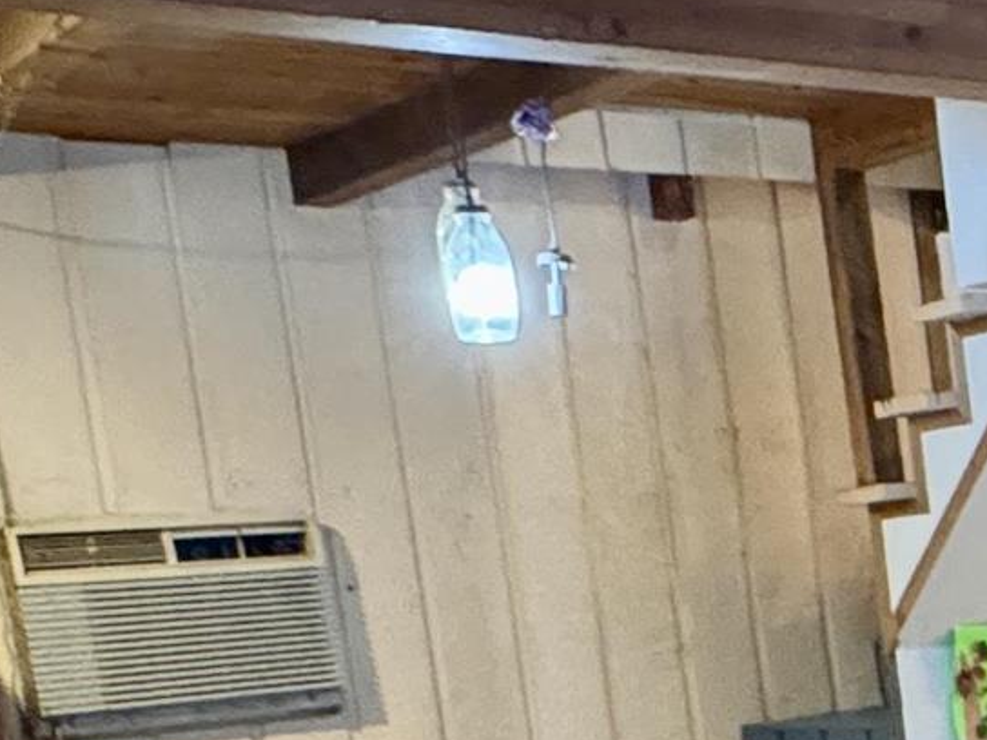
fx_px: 2253
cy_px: 793
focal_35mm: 79
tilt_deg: -7.8
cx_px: 1613
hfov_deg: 20.1
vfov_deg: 18.1
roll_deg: +5.4
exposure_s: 1/40
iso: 1000
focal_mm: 2.22
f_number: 2.2
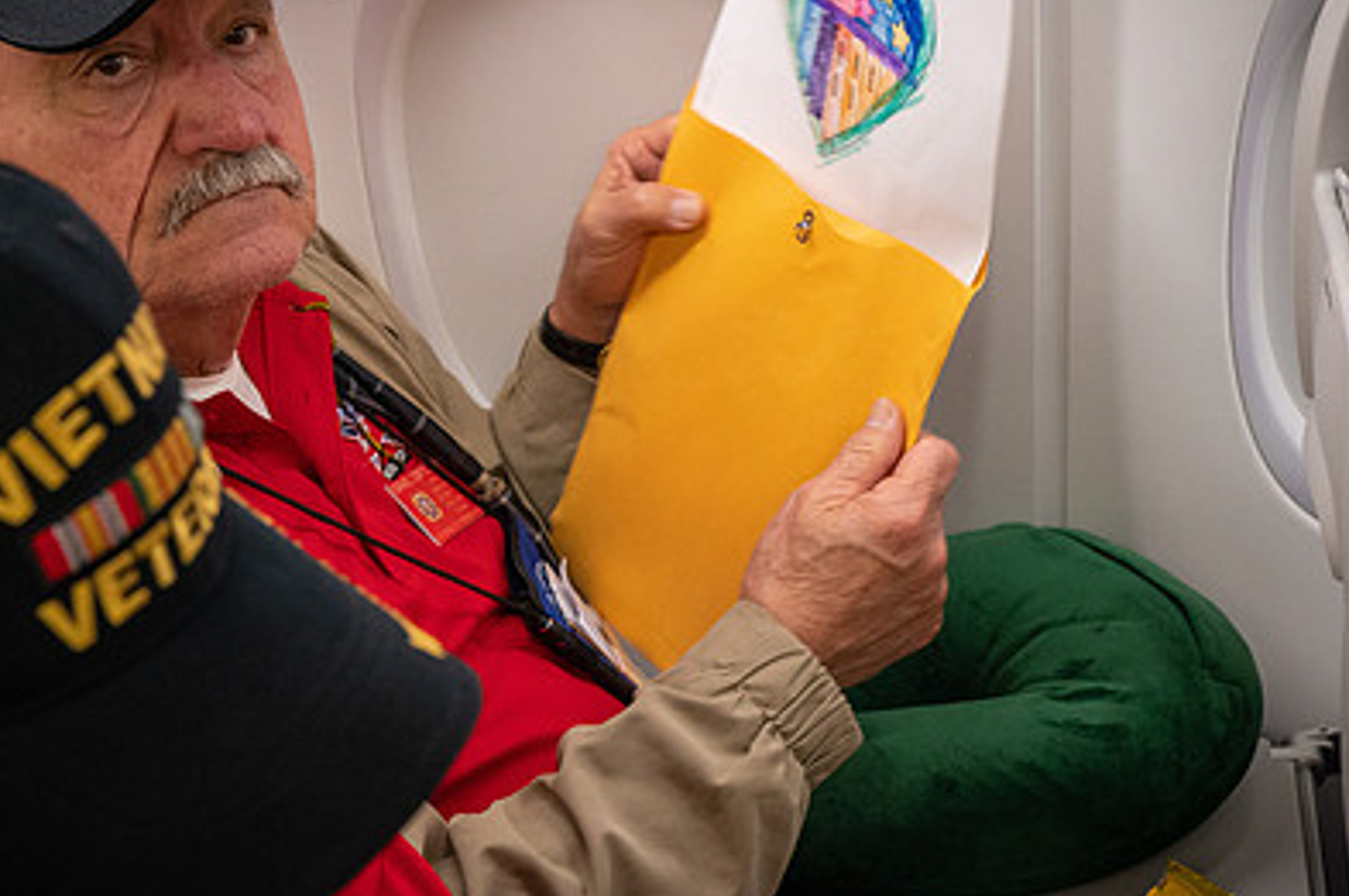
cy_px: 360
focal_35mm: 62
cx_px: 652
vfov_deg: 21.8
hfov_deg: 32.4
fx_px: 2320
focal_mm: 42
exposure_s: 1/60
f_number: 6.3
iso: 4500
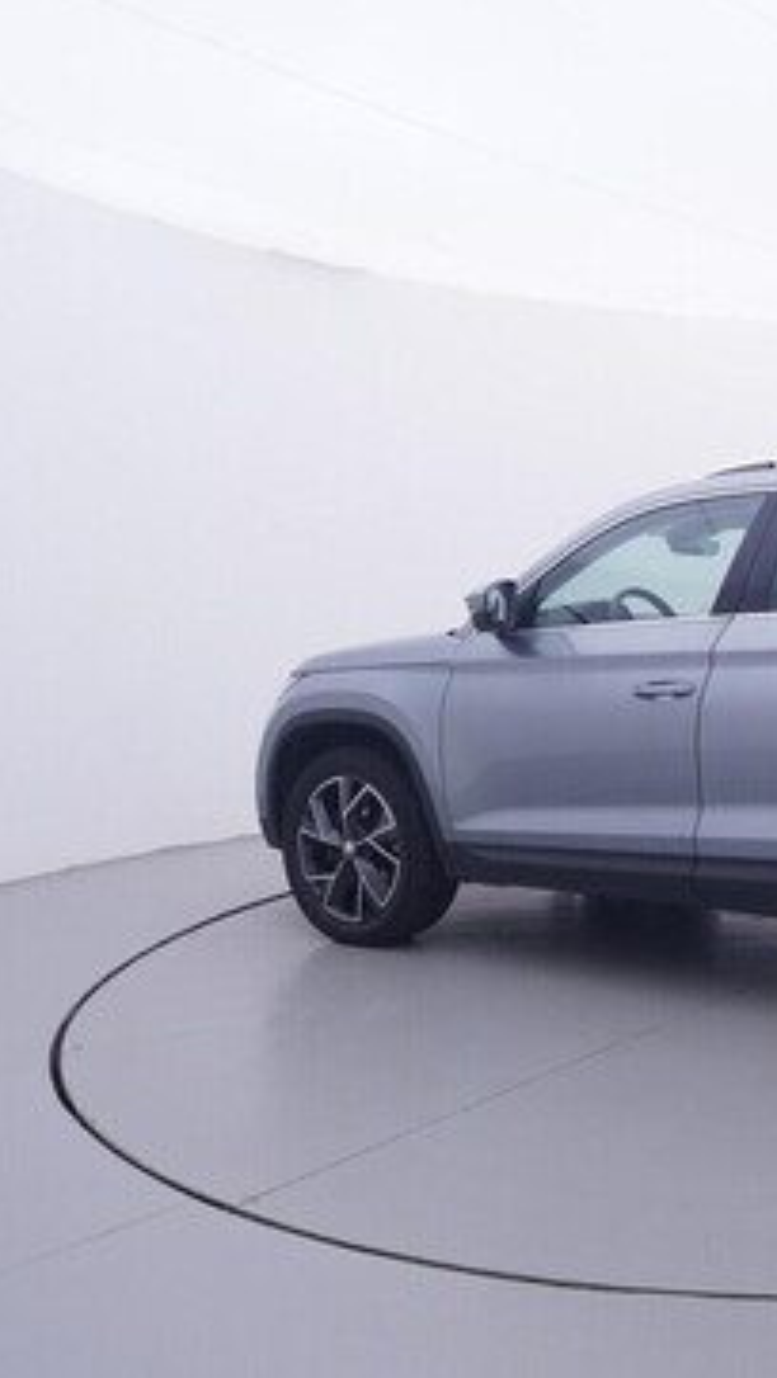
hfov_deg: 29.2
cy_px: 683
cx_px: 893
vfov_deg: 55.5
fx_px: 1309
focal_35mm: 36
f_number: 5
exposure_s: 1/80
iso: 200
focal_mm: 15
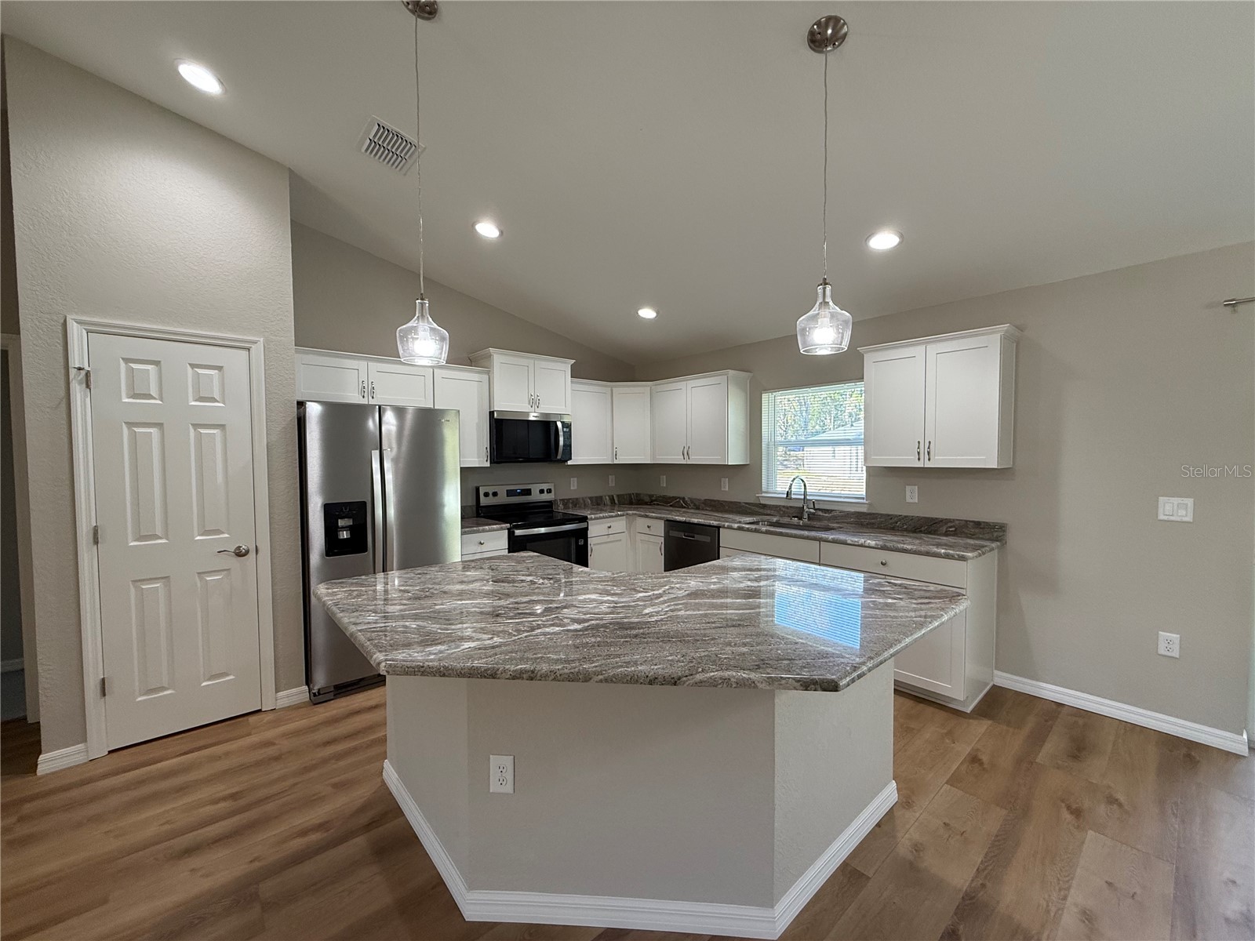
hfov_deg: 102.1
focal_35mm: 14
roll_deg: -0.3
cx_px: 628
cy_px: 470
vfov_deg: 85.7
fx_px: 508
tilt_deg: -2.4
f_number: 2.2
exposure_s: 1/120
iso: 200
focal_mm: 2.22
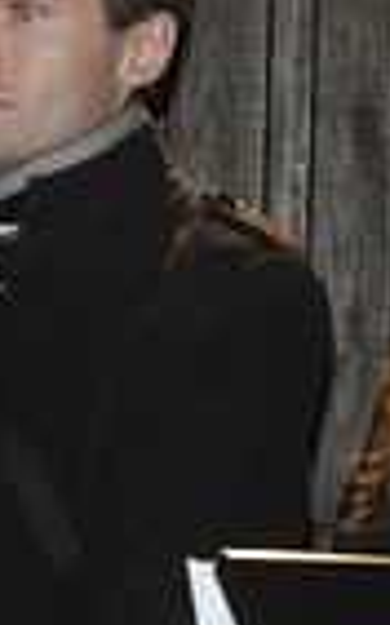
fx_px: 5311
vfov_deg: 6.7
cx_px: 944
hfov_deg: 4.1
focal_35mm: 312
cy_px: 742
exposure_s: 1/60
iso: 800
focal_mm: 34
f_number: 4.2
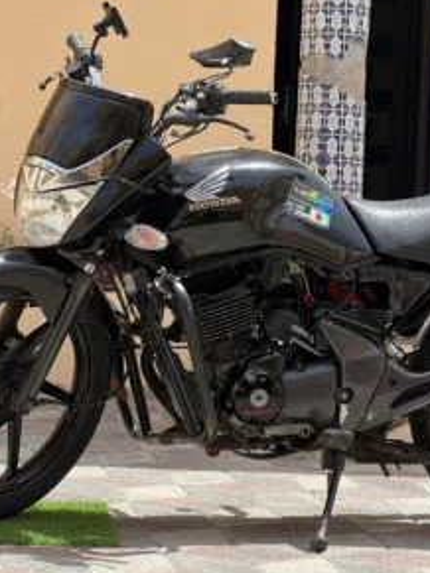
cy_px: 215
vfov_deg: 18.5
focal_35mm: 106
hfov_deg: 13.9
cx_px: 183
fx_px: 1757
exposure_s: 1/270
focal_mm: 9
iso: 25
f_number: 2.8
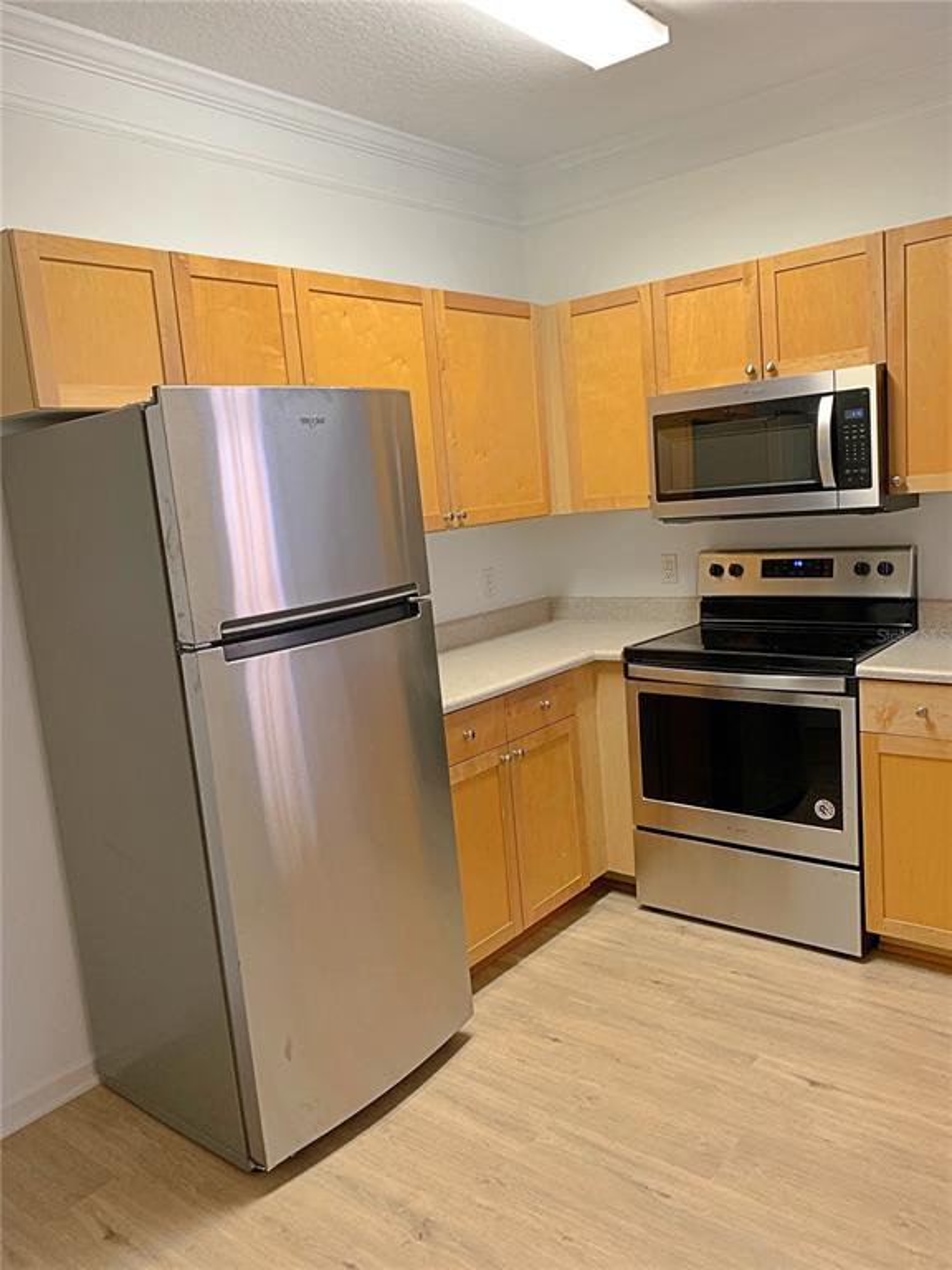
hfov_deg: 53.1
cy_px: 635
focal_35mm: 26
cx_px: 476
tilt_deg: -8.0
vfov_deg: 67.3
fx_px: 953
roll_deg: +3.9
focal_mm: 4.25
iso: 160
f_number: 1.8
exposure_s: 1/60
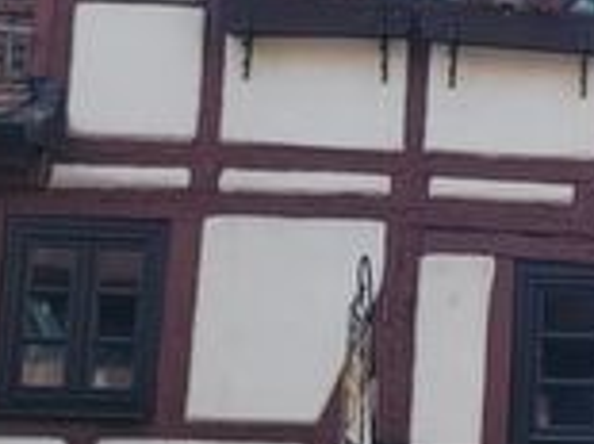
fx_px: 2298
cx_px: 989
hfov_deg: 13.5
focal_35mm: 134
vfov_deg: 11.0
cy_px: 367
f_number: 1.8
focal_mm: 5.4
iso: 40
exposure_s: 1/577
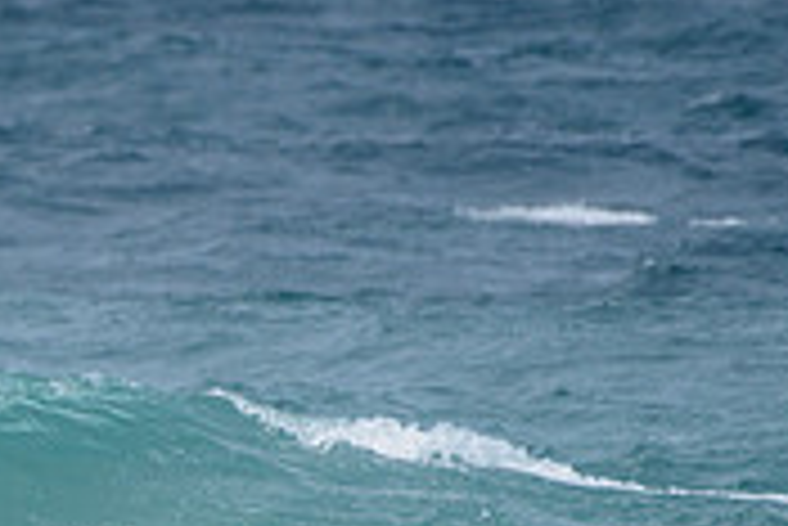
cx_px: -692
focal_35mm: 2033
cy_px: 661
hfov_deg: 1.0
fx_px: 44536
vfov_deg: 0.7
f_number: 5.6
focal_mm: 500
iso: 160
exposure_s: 1/2000
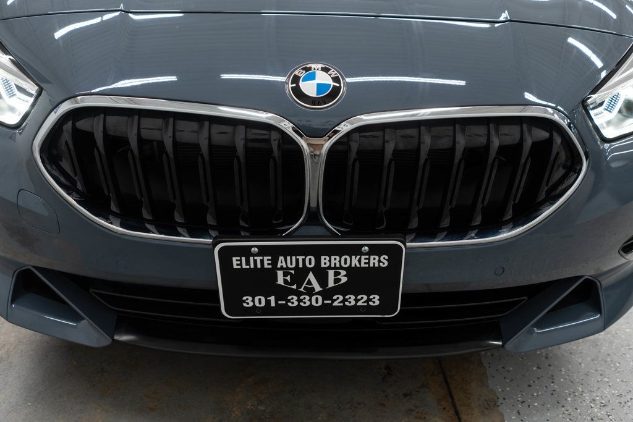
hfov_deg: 65.5
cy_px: 211
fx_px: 492
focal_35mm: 28
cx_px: 316
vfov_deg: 46.4
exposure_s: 1/50
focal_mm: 28
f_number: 3.2
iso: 250
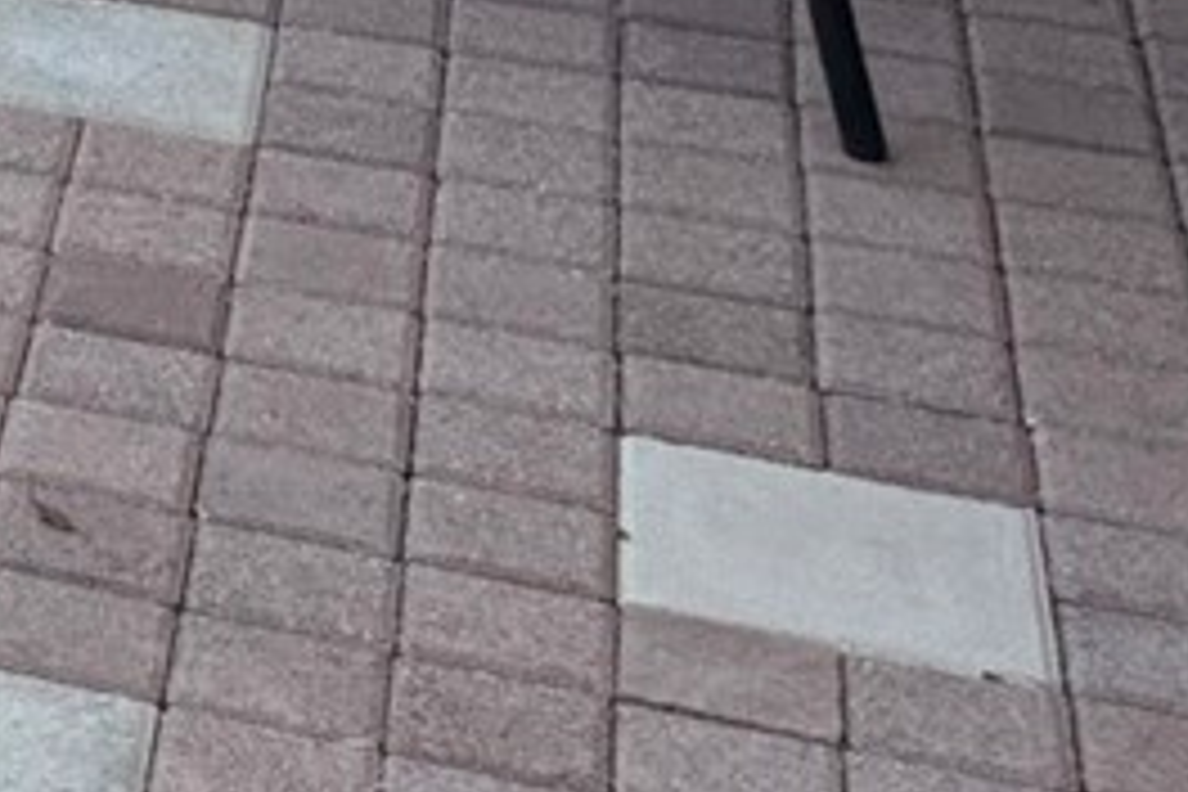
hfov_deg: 11.0
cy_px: -1674
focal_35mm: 151
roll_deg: -0.4
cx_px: -1858
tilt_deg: -4.6
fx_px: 4983
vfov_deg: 7.8
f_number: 1.78
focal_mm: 6.76
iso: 80
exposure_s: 1/2833
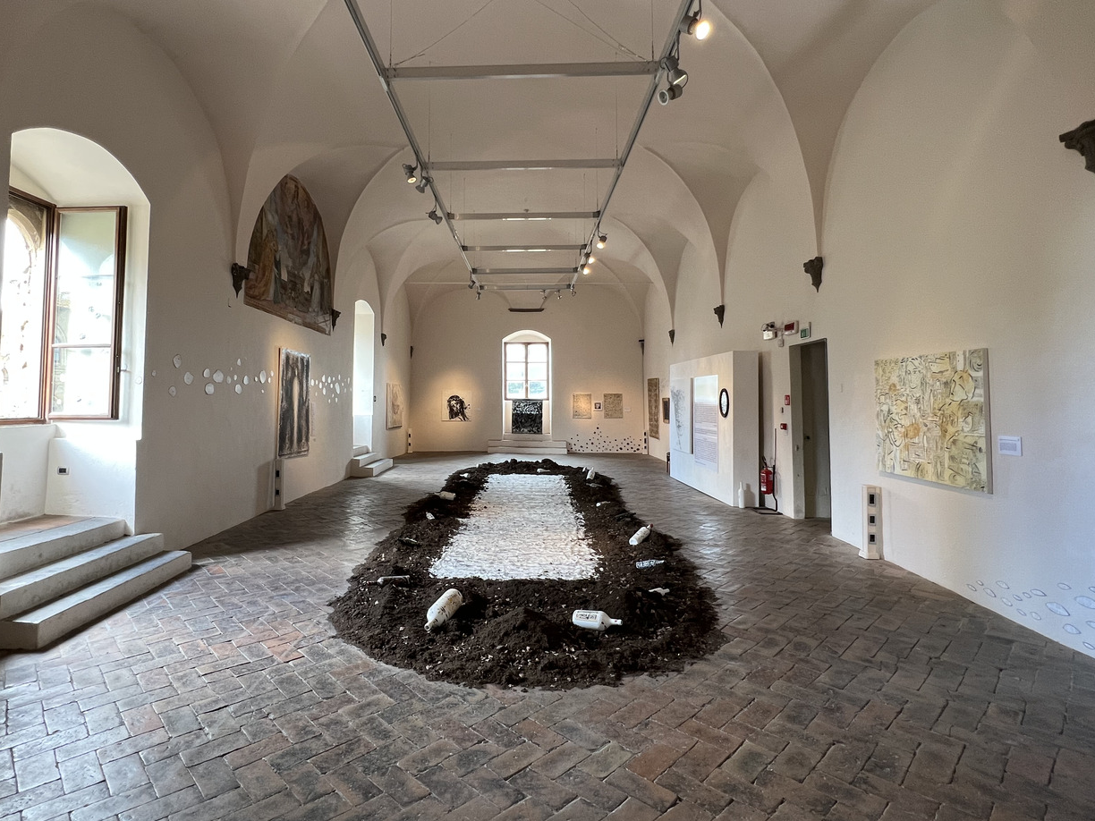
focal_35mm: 17
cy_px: 372
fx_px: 538
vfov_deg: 74.6
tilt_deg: +3.2
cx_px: 504
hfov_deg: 90.8
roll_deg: +0.4
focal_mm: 1.57
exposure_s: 1/50
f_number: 1.8
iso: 125
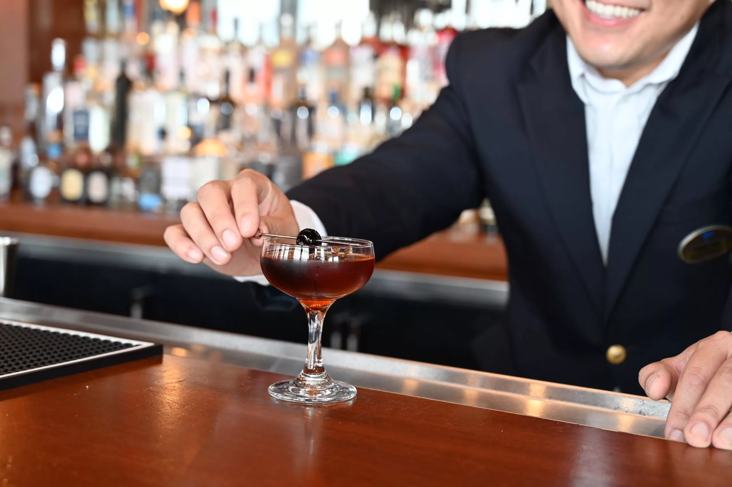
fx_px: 955
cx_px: 366
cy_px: 244
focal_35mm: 47
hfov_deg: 41.9
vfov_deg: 28.6
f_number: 4
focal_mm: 47
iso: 320
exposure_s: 1/60
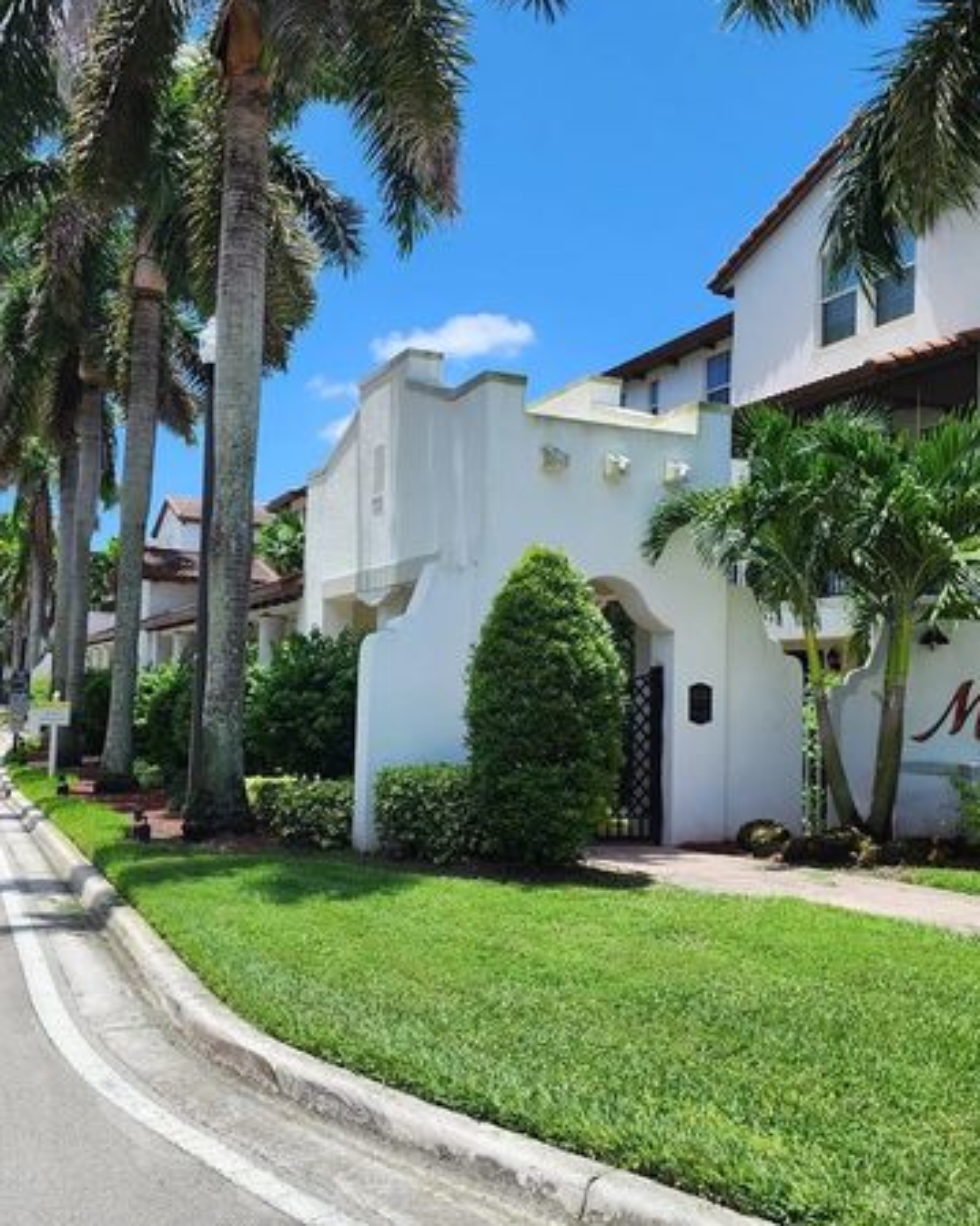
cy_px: 601
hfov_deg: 45.5
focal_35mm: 32
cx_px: 390
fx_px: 1161
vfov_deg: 55.7
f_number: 1.8
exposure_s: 1/1114
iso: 12
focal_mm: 6.4
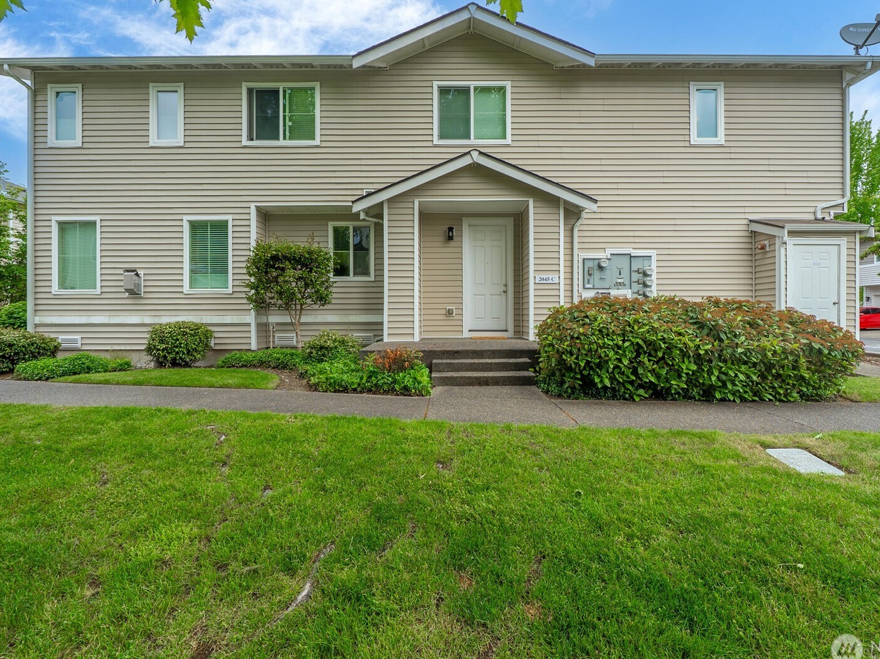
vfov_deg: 85.6
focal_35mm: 14
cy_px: 318
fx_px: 356
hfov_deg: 102.1
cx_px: 451
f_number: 7.1
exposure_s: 1/50
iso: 80
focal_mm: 12
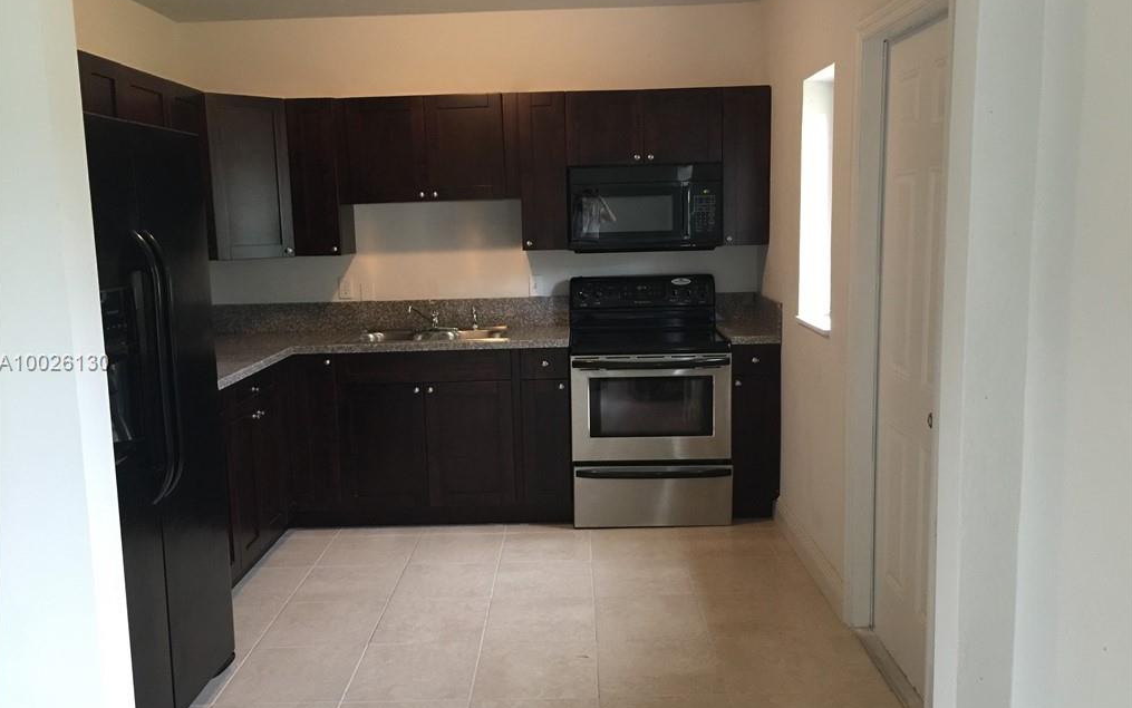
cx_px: 564
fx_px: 957
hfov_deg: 61.2
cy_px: 363
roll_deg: +0.9
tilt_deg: -6.7
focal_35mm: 31
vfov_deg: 40.6
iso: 125
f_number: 2.2
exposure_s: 1/15
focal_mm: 4.15
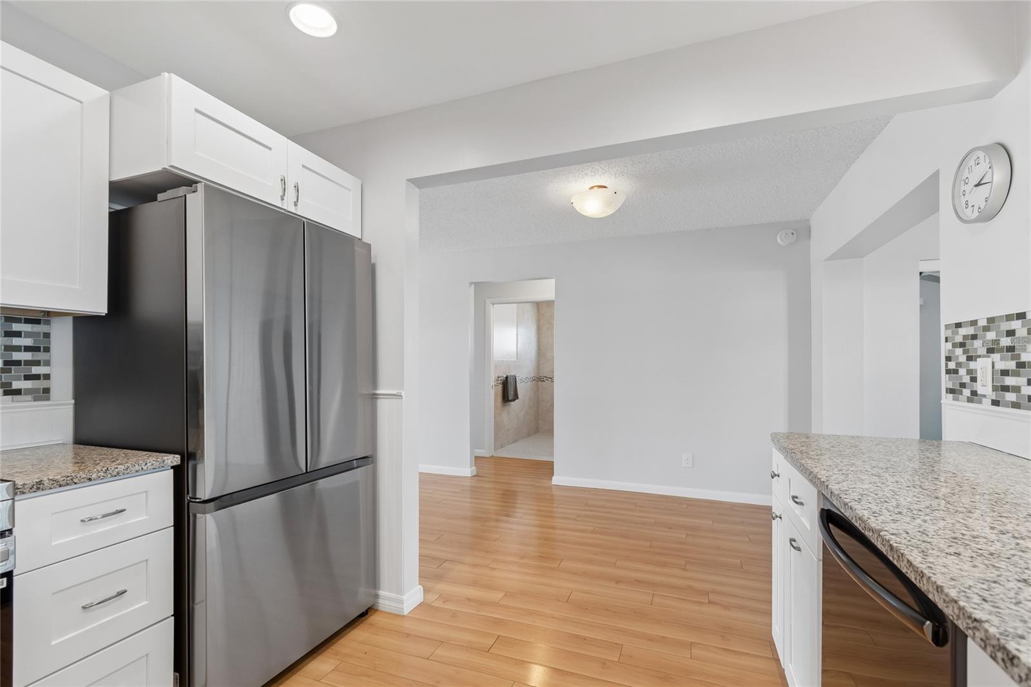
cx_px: 516
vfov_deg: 77.3
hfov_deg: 100.4
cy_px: 344
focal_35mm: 15
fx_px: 429
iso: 100
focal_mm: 10
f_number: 5.6
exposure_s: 1/10
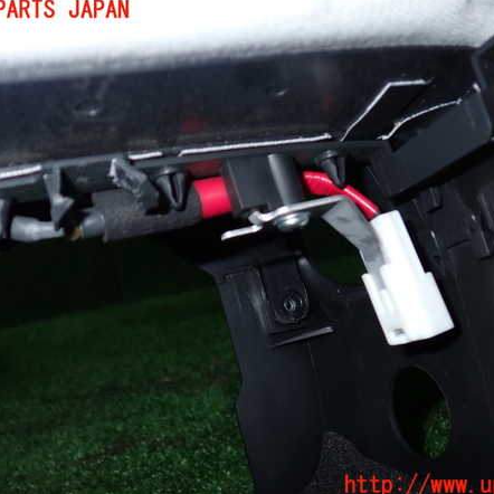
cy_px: 248
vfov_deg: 46.0
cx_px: 262
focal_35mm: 36
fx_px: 581
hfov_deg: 46.0
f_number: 6.3
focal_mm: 5.4
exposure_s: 1/30
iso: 200
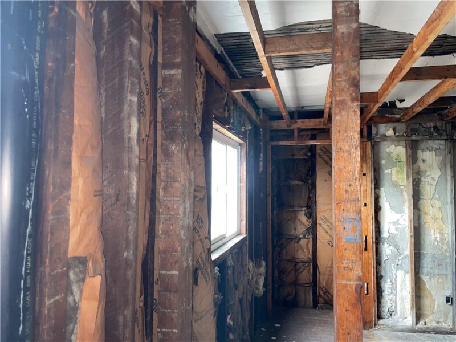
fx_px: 343
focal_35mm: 26
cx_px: 228
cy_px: 171
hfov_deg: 67.3
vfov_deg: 53.1
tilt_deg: +2.3
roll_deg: -0.2
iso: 50
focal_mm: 4.2
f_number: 1.6
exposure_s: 1/13
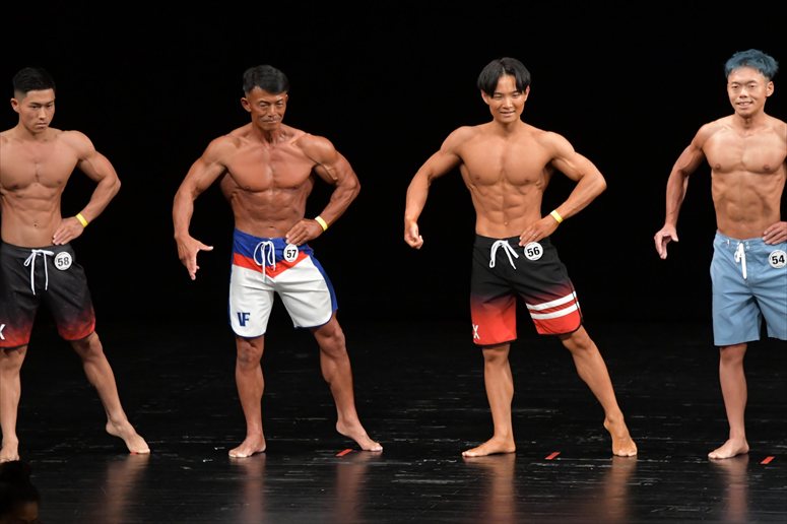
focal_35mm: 270
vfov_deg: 5.1
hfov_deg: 7.6
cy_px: 262
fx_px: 5900
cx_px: 394
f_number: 5.6
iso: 3200
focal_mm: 180
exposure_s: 1/400
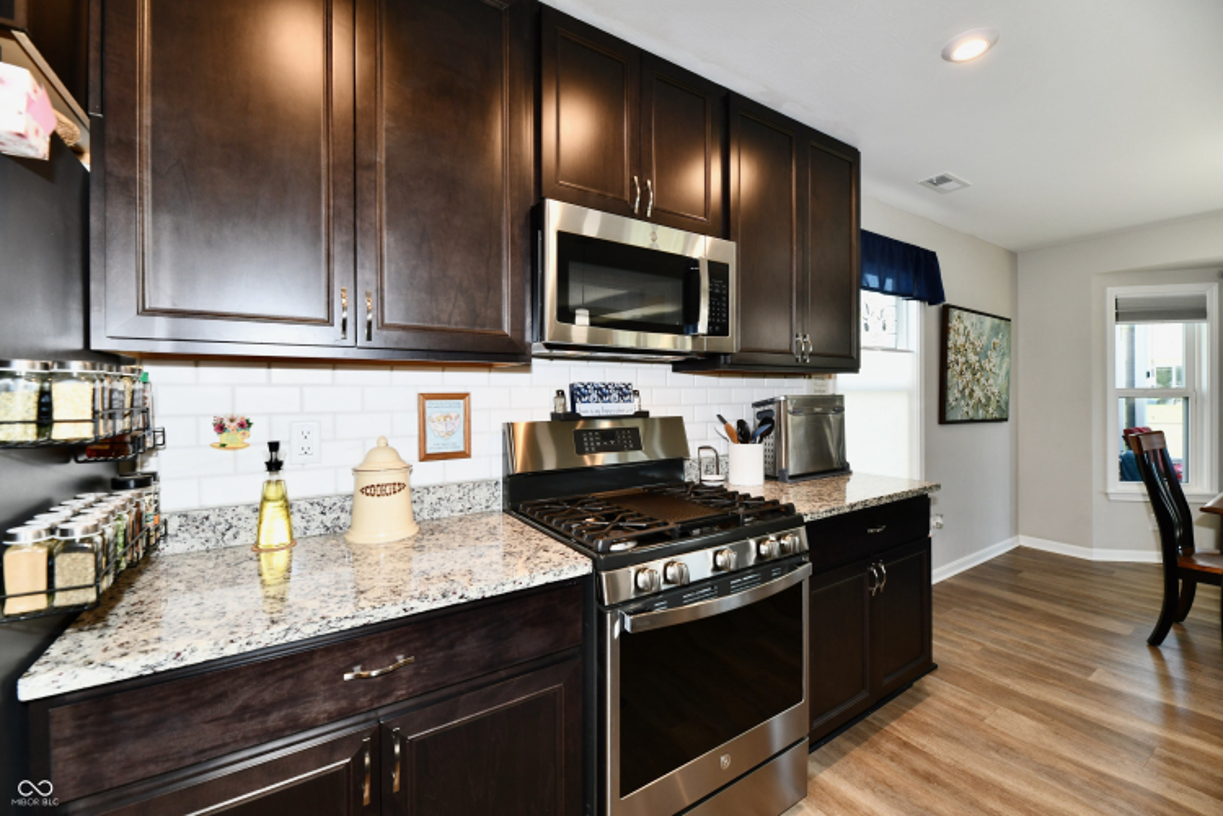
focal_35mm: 14
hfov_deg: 104.3
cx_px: 612
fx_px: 476
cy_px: 408
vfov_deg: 81.2
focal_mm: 14
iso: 640
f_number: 6.3
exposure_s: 1/60
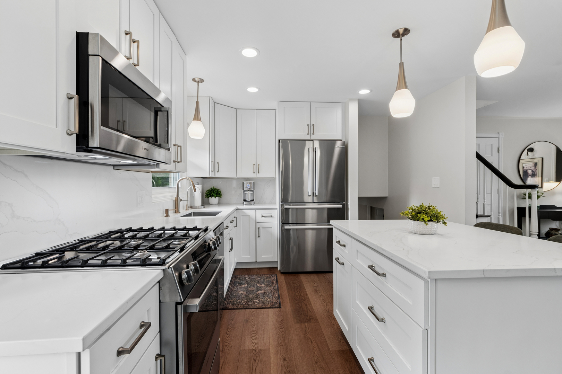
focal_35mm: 15
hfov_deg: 100.4
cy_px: 187
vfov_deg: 77.3
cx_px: 281
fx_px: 234
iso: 250
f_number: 8
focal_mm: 10
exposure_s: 1/20
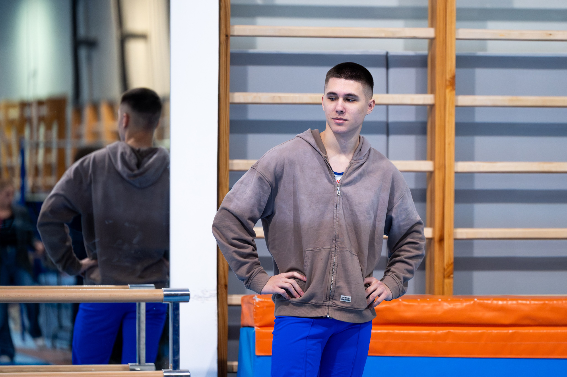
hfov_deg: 7.0
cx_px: 416
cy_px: 158
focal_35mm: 293
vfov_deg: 4.7
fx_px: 4619
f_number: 2.8
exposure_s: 1/320
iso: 3200
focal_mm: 200
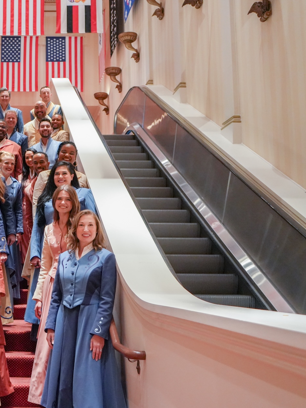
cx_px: 8
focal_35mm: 44
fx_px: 519
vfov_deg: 42.9
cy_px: 206
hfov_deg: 30.8
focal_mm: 30
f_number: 4
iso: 4000
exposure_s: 1/160
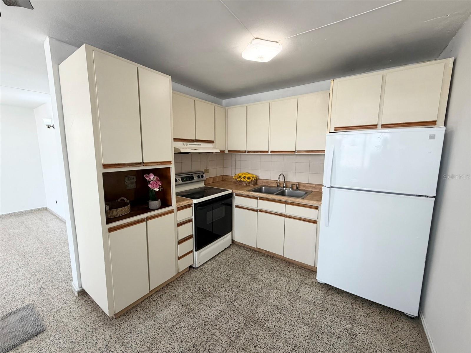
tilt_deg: -7.1
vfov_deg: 85.7
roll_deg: -0.1
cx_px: 236
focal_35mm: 14
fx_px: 190
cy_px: 176
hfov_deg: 102.1
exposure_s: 1/120
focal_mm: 2.22
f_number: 2.2
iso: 160
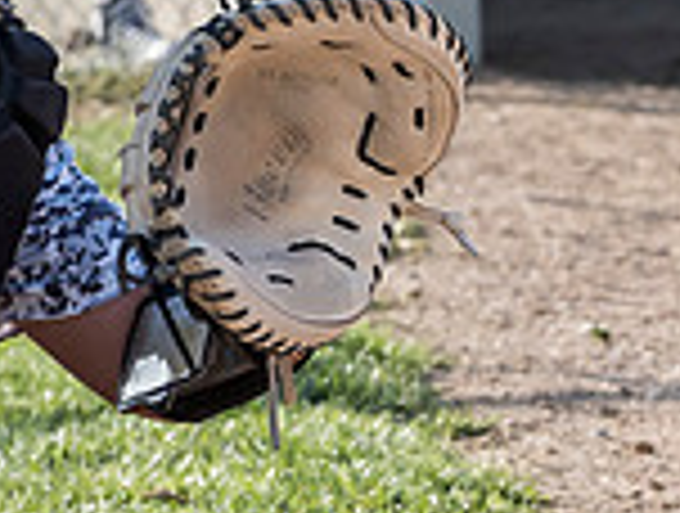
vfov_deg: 1.5
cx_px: 15
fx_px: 19022
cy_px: 58
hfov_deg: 2.0
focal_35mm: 966
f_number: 5.6
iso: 400
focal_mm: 111
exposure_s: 1/800
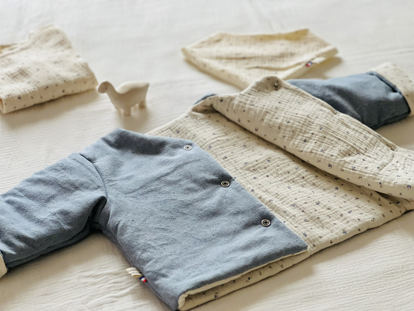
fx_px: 921
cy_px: 156
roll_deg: +1.8
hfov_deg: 25.3
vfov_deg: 19.1
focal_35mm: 77
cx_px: 207
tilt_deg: -33.7
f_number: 2.8
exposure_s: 1/74
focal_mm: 9
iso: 250
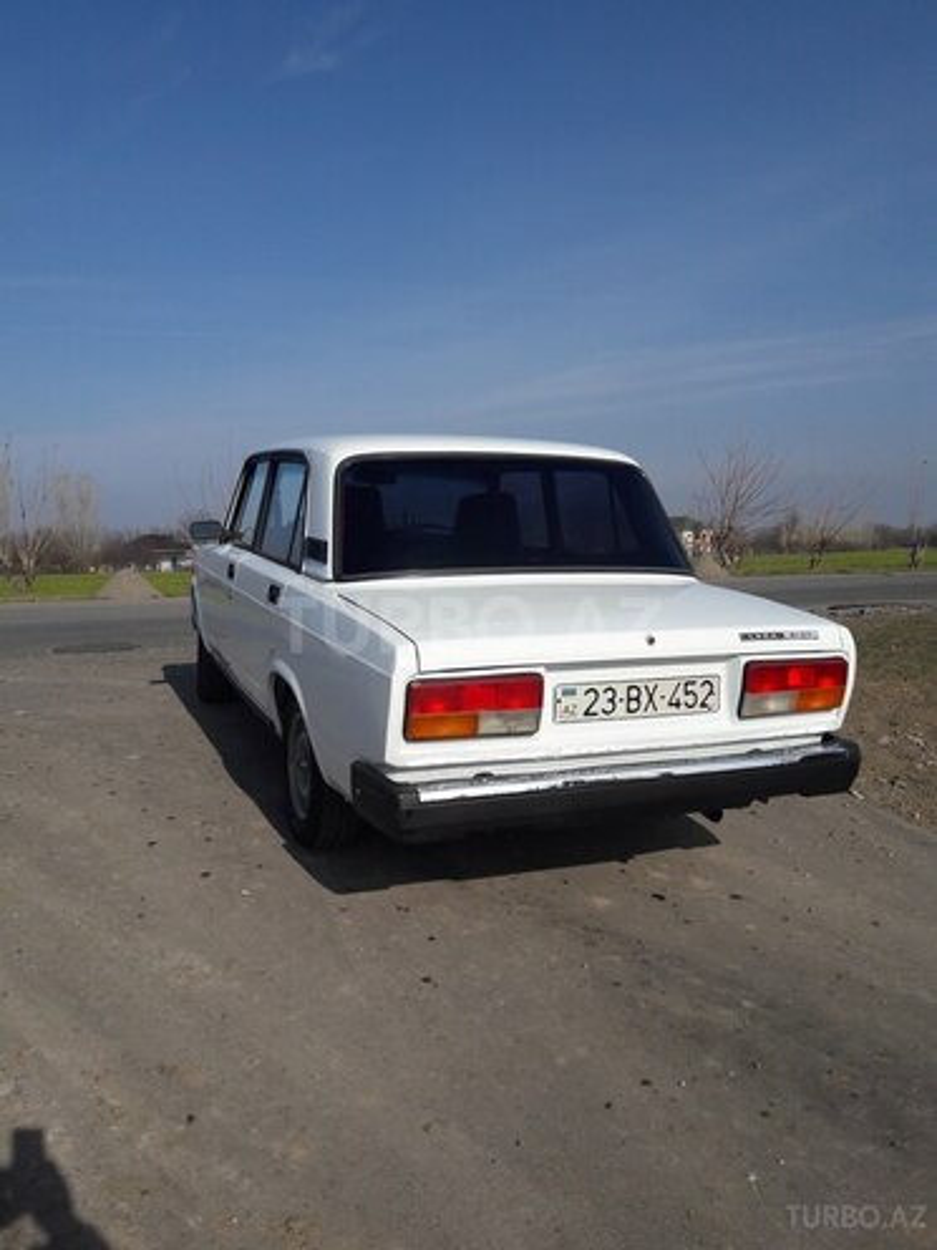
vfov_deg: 63.4
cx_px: 468
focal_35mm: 28
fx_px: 1011
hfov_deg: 49.7
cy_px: 625
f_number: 1.9
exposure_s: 1/3279
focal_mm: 3.7
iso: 40
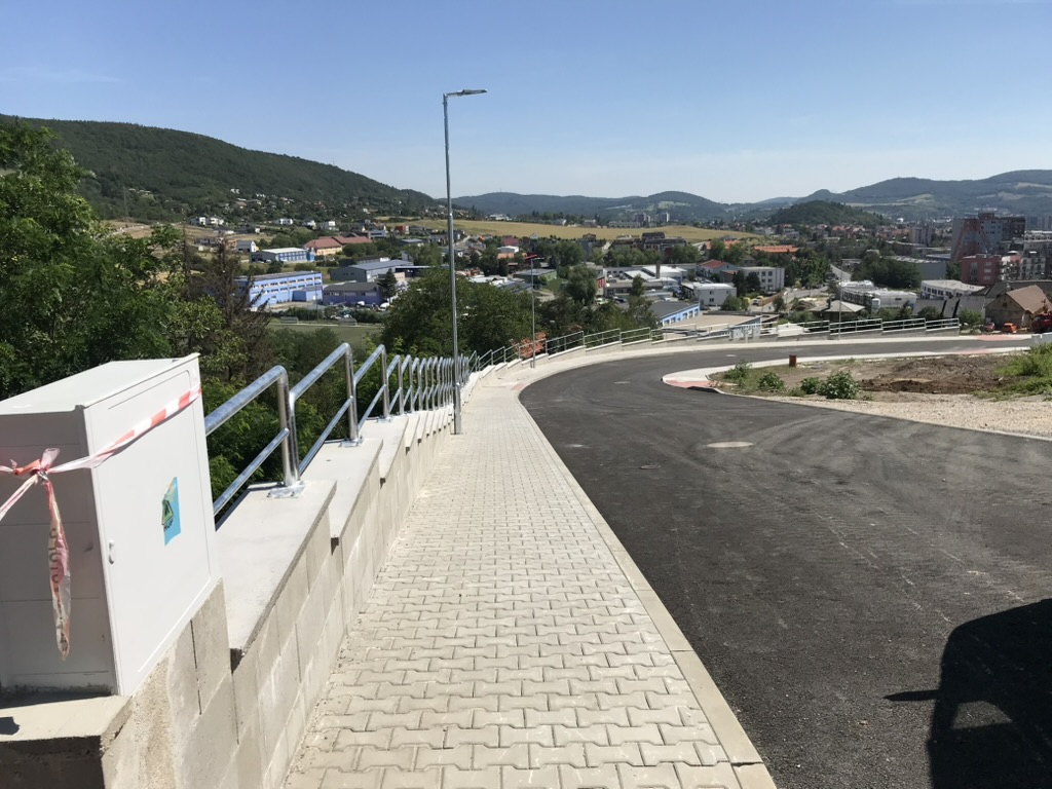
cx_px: 526
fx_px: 851
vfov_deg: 49.7
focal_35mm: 28
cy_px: 394
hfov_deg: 63.4
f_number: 1.8
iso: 20
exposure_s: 1/4000
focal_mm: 3.99
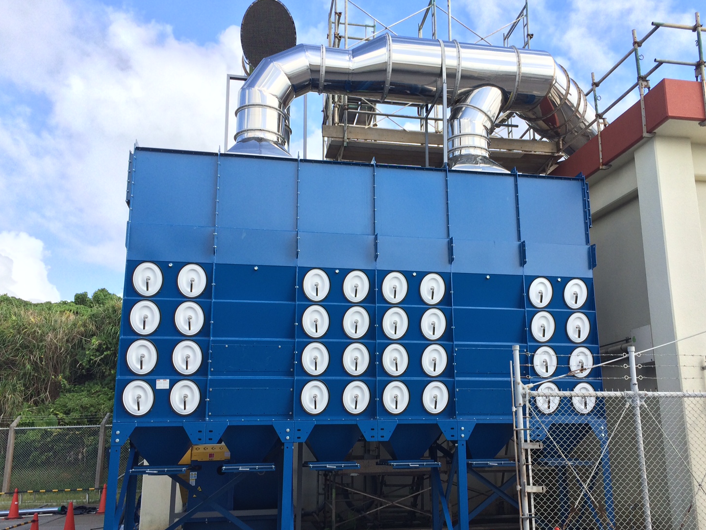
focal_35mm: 34
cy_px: 279
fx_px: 693
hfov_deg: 53.8
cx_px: 394
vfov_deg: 41.8
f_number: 2.2
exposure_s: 1/977
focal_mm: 4.12
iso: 32
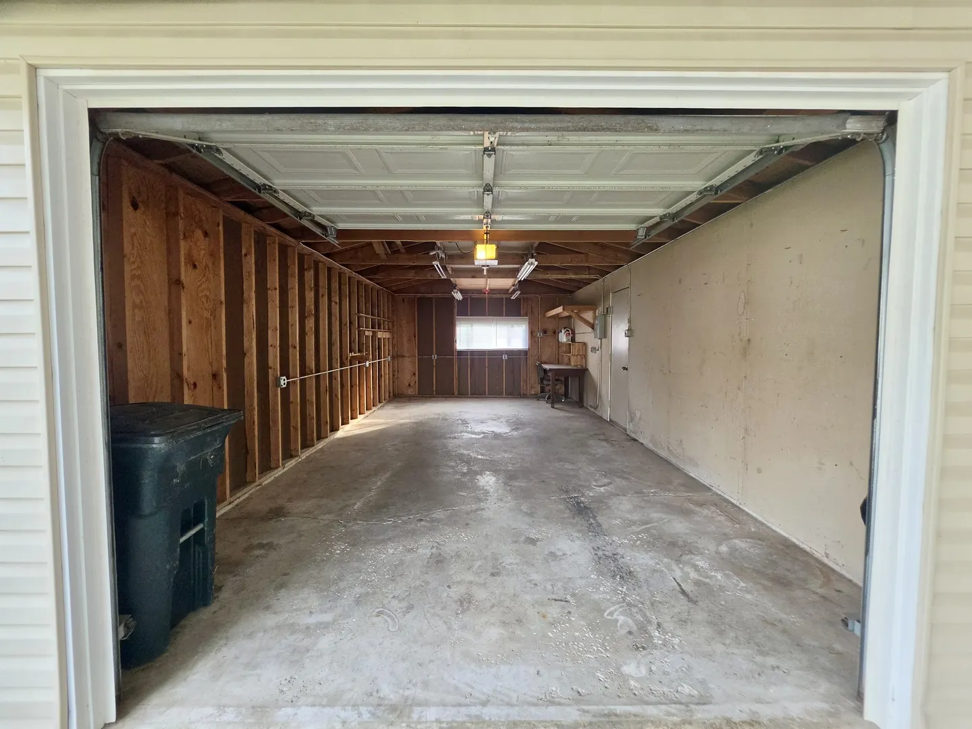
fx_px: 365
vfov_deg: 89.9
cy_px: 364
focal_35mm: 13
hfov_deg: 106.2
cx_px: 486
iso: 250
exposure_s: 1/359
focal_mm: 2.2
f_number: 1.9
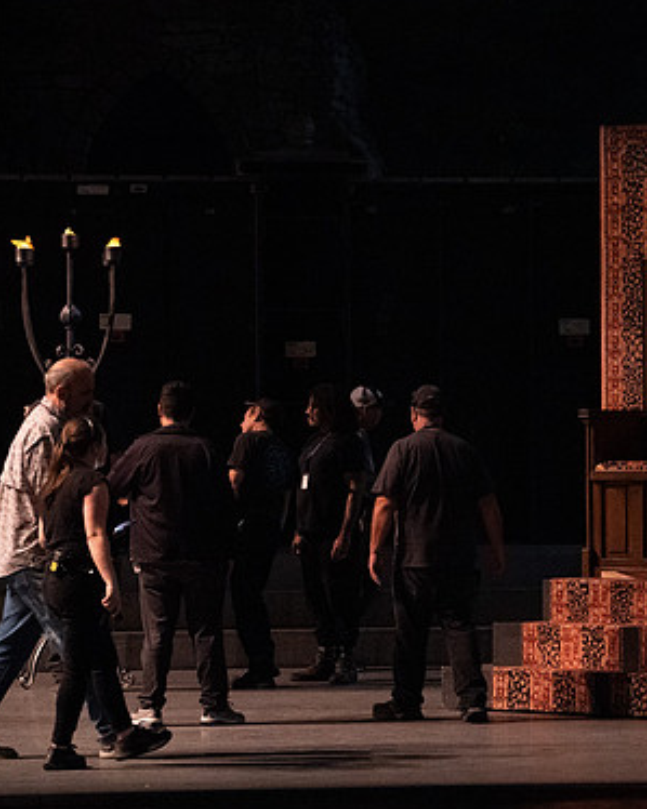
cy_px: 410
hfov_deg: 7.7
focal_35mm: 201
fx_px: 4813
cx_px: 513
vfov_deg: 9.6
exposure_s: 1/320
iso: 25600
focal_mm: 138
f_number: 5
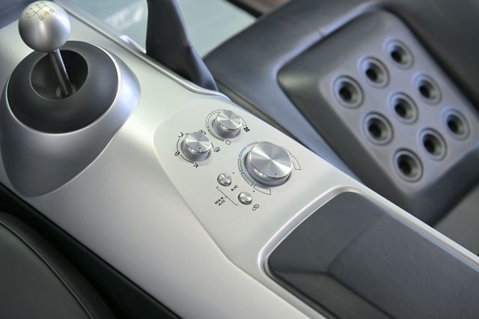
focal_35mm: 75
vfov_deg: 18.2
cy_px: 160
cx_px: 240
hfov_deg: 27.0
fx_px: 997
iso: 1250
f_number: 4.5
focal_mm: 75
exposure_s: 1/200
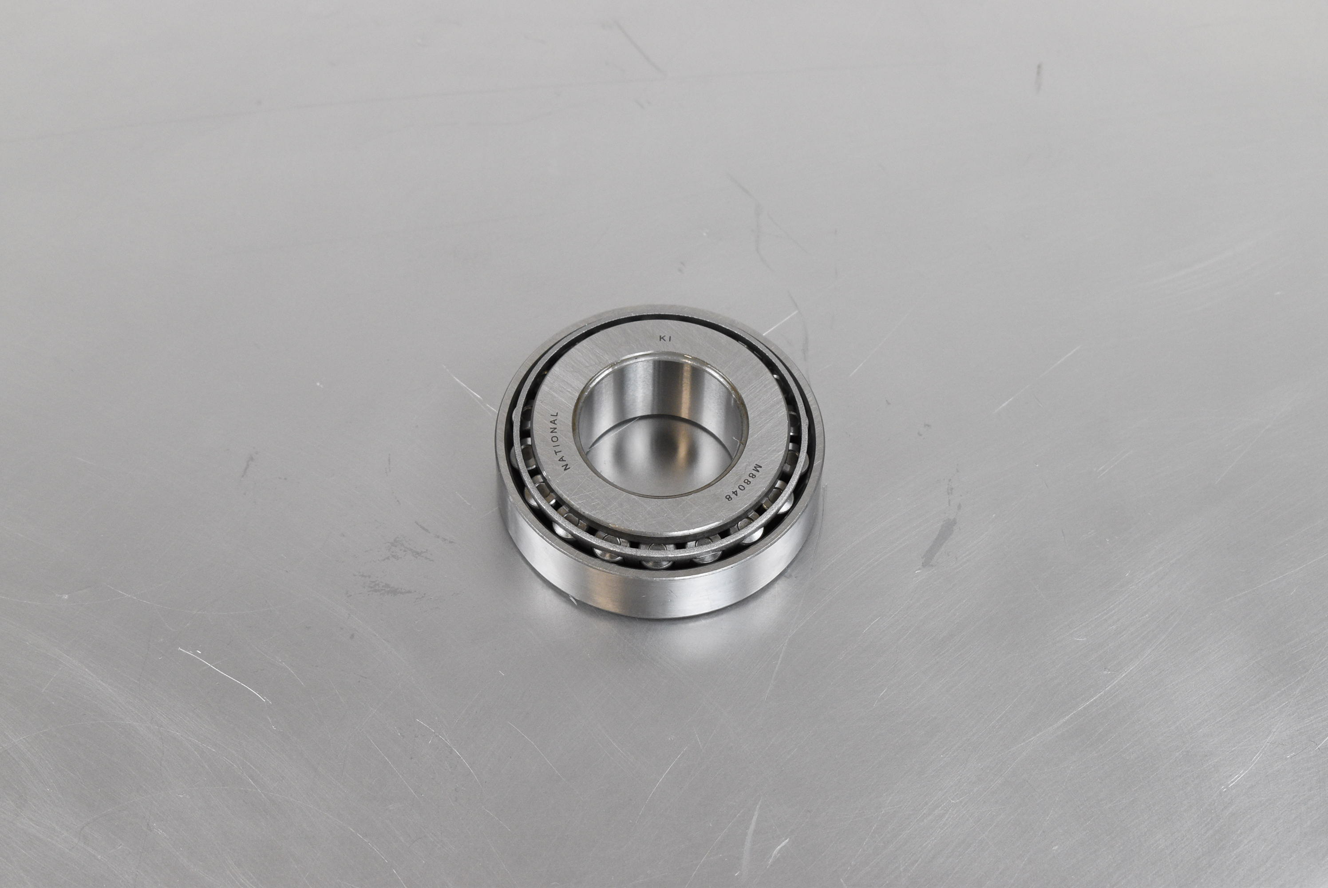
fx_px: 3046
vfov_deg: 16.6
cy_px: 444
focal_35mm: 82
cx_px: 664
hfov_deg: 24.6
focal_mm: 55
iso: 1250
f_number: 8
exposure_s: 1/80
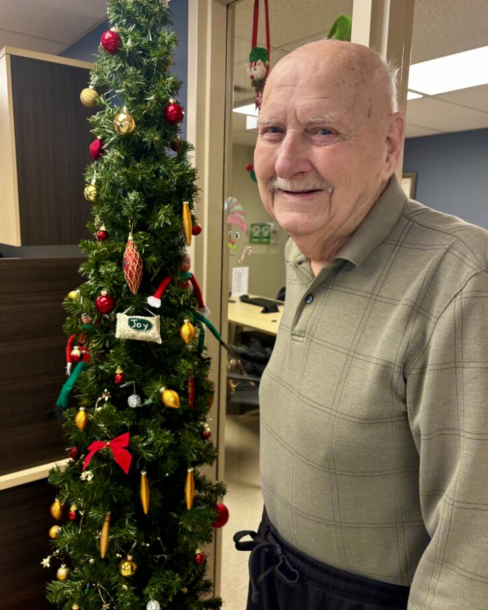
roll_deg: -1.9
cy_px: 291
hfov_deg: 51.5
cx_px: 243
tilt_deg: -8.0
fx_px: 506
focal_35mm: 28
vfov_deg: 62.2
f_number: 1.6
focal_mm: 5.96
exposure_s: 1/60
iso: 100
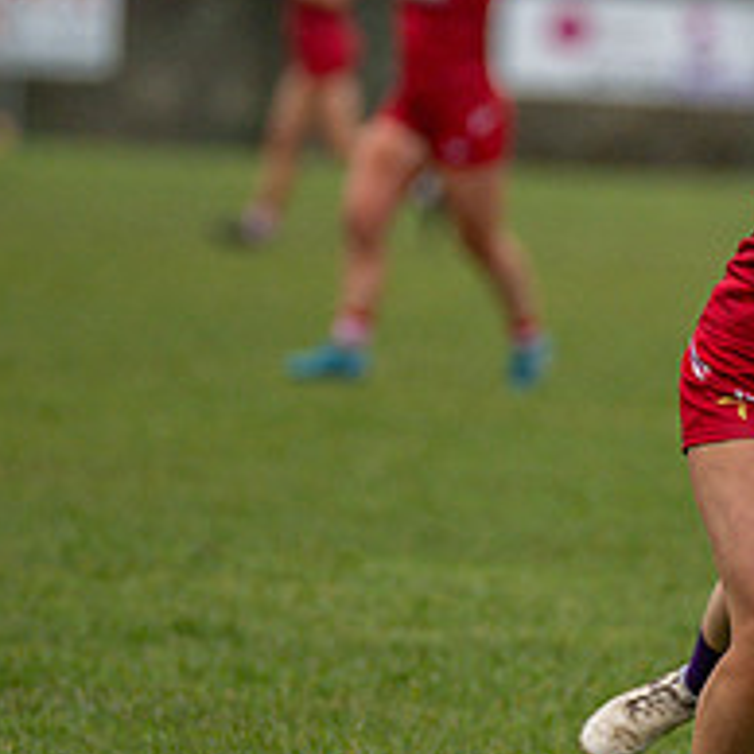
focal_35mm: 1070
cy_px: 413
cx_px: 904
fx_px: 26368
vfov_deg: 1.6
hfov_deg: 1.6
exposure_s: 1/640
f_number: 2.8
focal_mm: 300
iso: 800
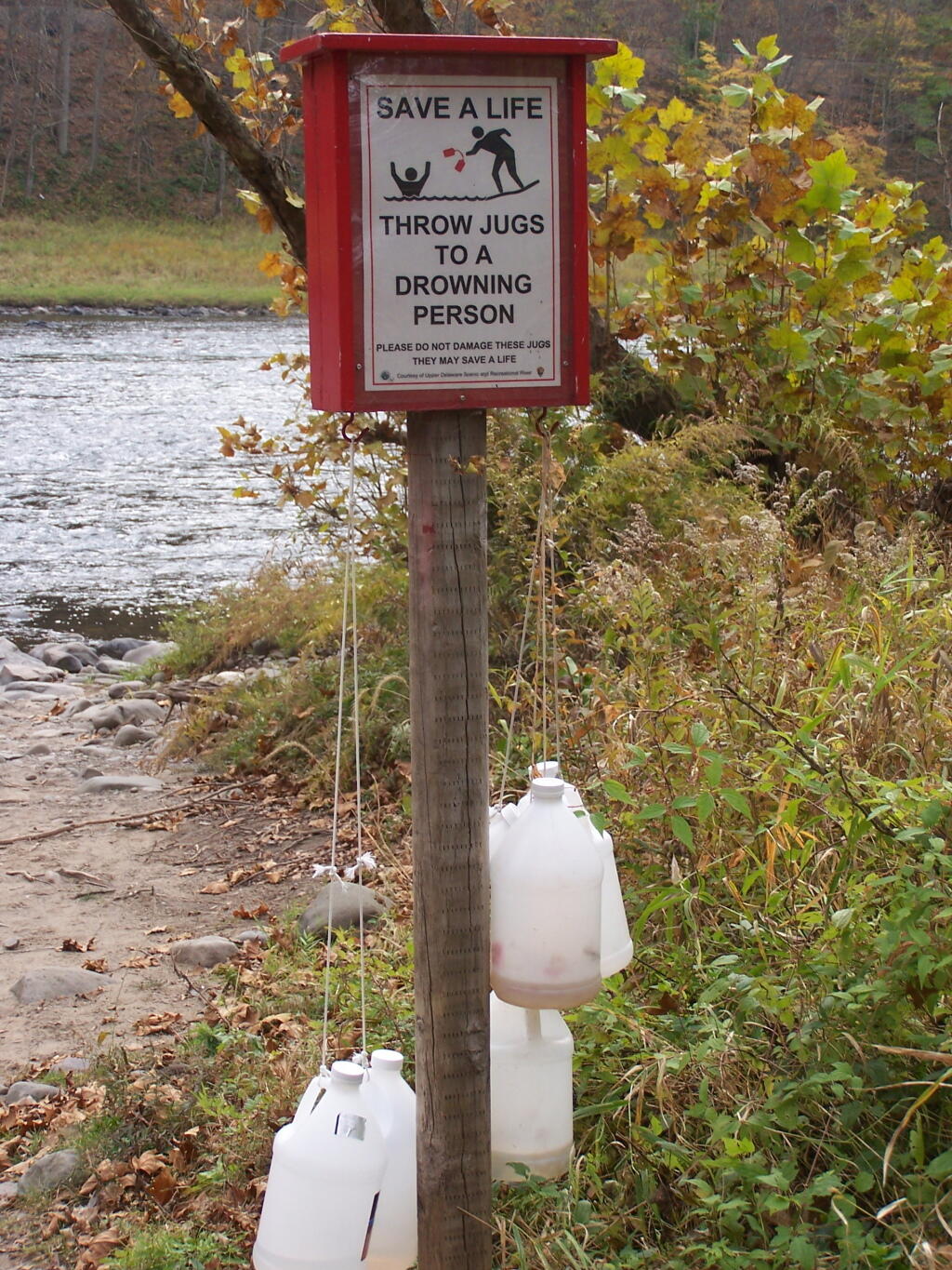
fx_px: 2456
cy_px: 635
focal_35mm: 67
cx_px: 476
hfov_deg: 21.9
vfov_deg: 29.0
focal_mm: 11.1
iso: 80
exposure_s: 1/320
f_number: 3.2
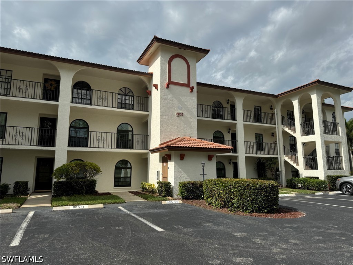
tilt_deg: +8.6
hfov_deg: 71.6
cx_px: 176
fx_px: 245
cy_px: 132
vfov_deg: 56.8
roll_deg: +0.2
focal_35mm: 24
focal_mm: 6.86
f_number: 1.78
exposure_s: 1/9009
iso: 80
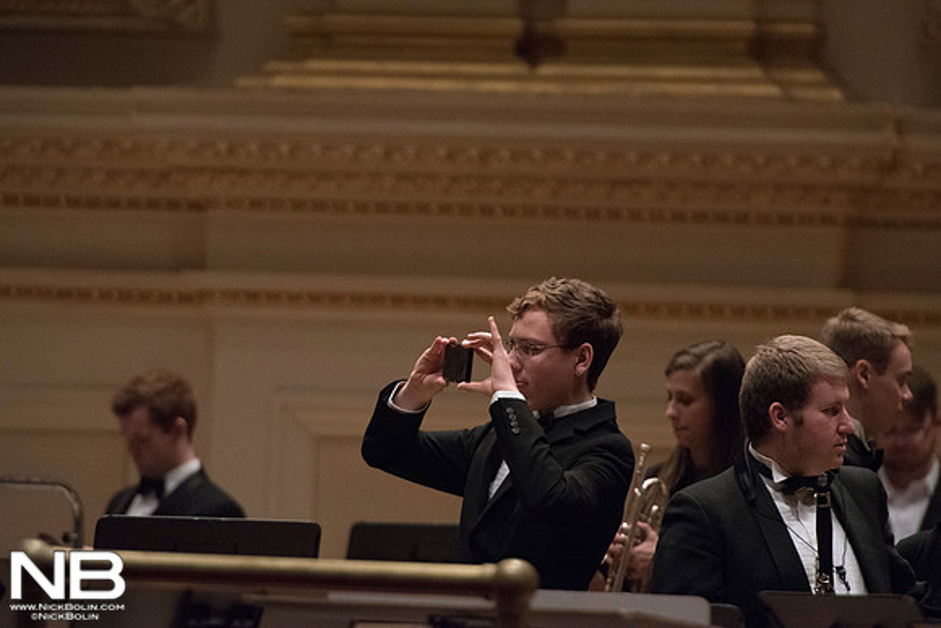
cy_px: 314
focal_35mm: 400
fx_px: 10458
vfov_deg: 3.4
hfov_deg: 5.2
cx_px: 470
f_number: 5.6
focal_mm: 400
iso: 12800
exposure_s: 1/500
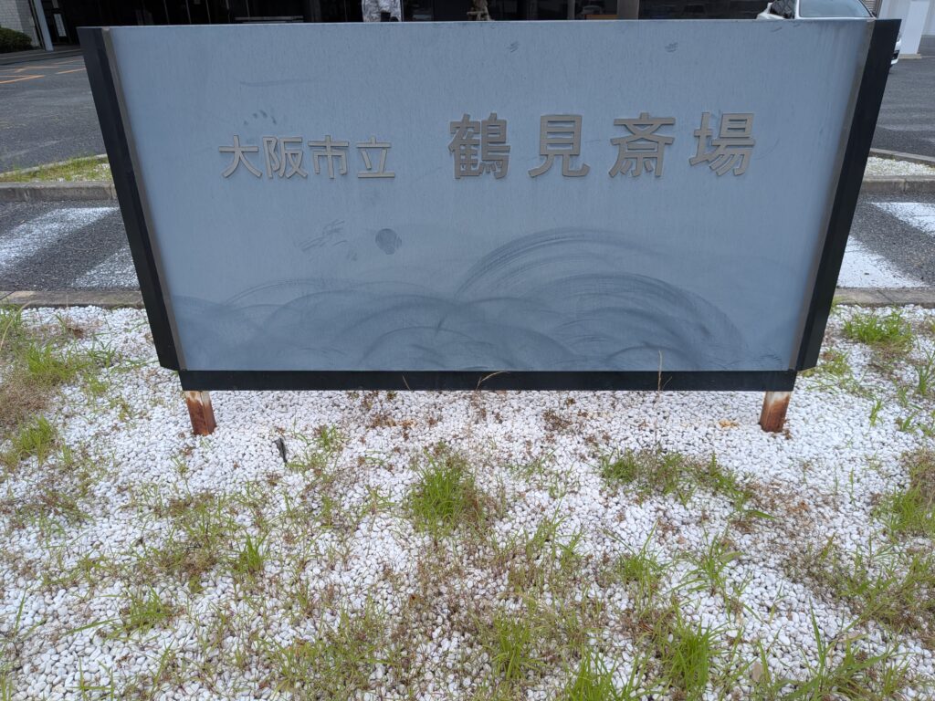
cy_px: 350
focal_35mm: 24
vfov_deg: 56.8
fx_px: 648
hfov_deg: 71.6
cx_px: 468
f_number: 1.7
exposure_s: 1/1653
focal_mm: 4.53
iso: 28
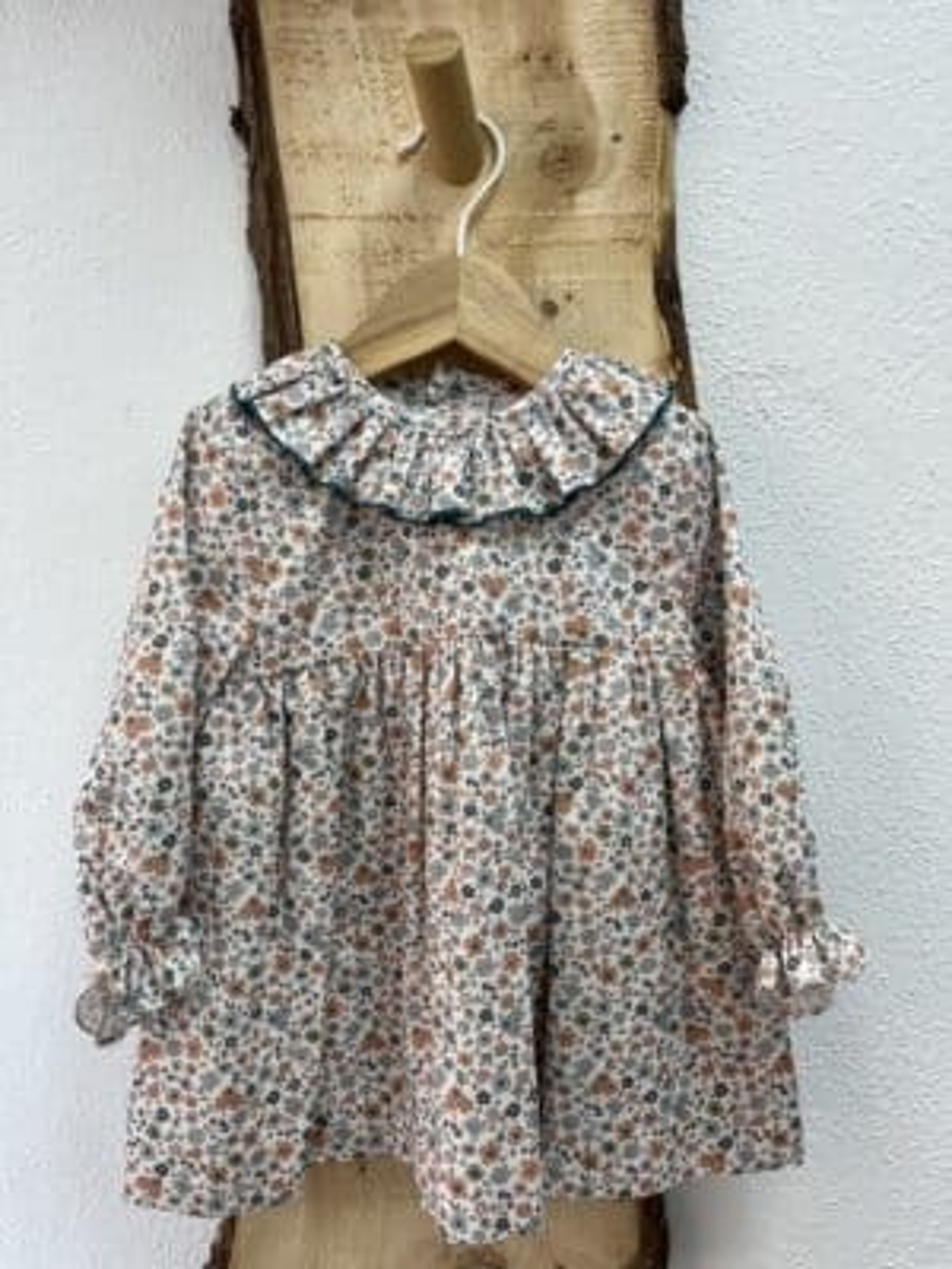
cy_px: 634
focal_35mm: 26
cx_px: 476
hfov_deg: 53.1
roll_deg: +0.9
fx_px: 953
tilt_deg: -6.1
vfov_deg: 67.3
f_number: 1.6
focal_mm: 5.1
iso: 80
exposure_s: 1/122
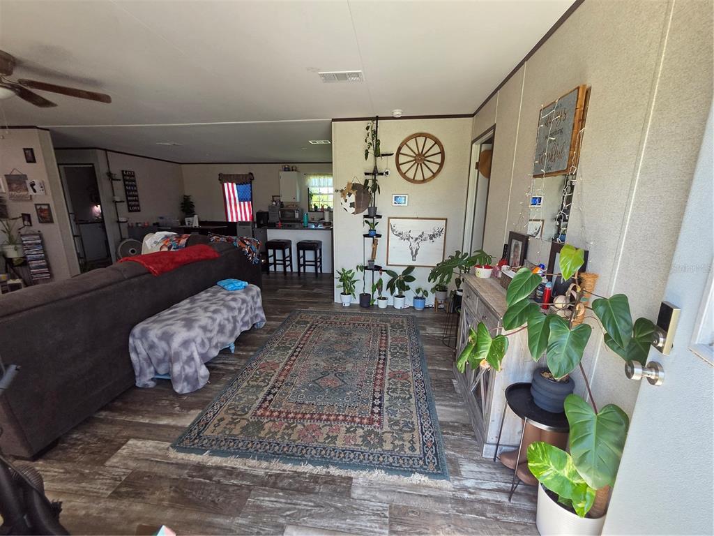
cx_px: 357
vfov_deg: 89.9
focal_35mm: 13
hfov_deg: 106.2
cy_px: 268
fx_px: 268
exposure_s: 1/359
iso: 320
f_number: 2.2
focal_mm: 2.2
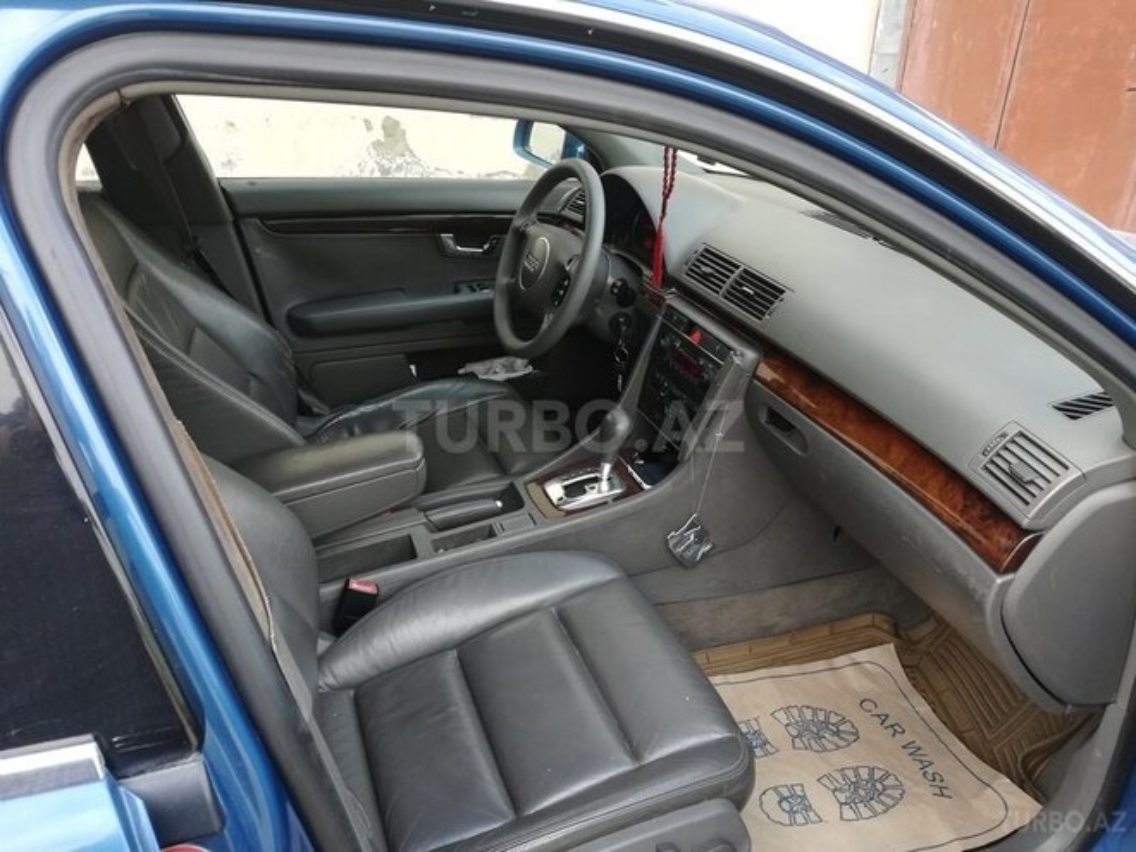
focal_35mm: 26
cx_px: 568
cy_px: 426
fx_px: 853
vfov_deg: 53.1
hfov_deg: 67.3
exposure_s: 1/50
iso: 64
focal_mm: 3.83
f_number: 2.2
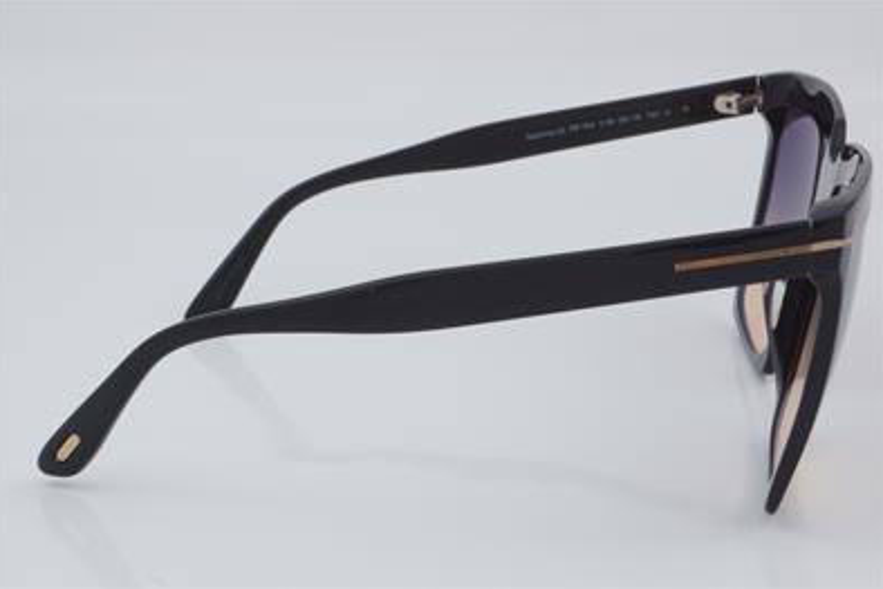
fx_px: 1865
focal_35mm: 76
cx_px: 439
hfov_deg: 26.6
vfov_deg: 18.0
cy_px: 293
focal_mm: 50
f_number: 32
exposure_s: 1/4
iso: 100
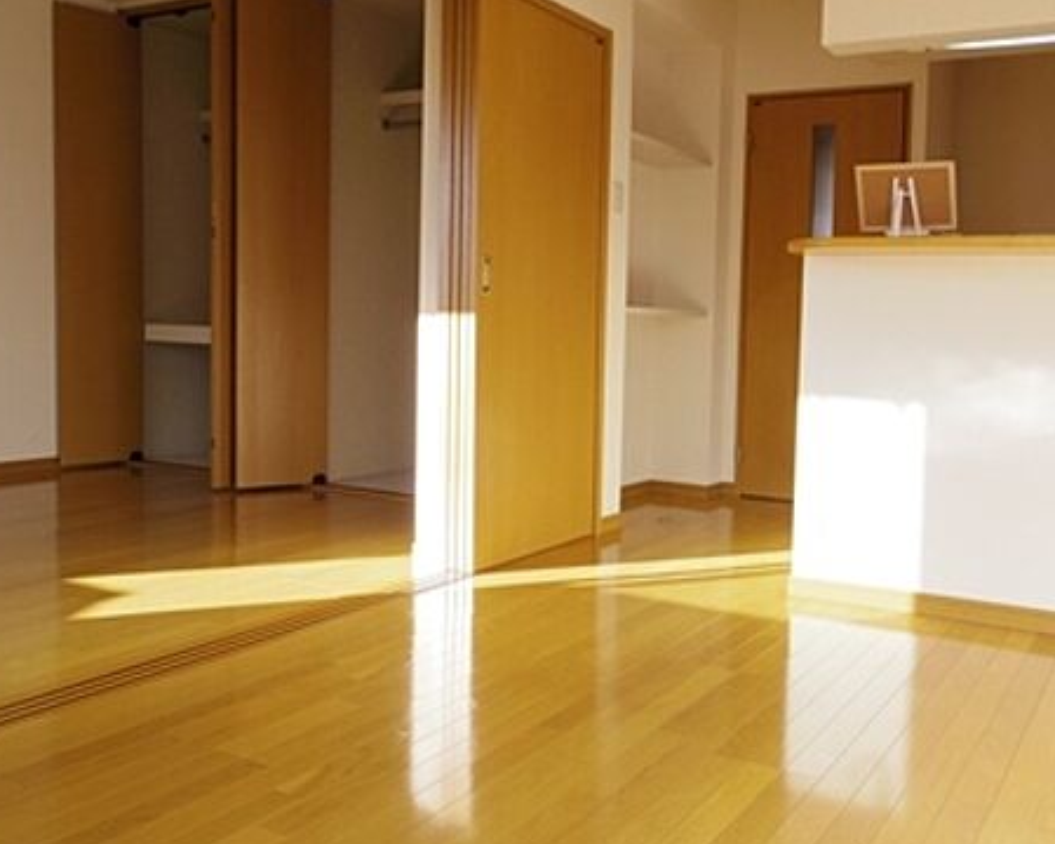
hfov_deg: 54.3
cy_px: 369
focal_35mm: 32
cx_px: 719
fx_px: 999
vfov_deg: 45.7
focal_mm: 5
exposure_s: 1/160
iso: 200
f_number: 4
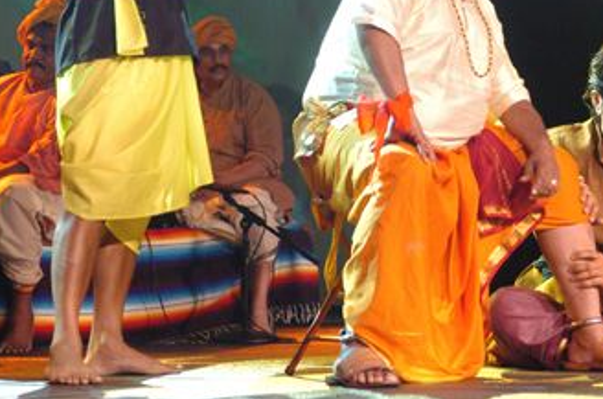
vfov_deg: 9.0
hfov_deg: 13.6
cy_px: 78
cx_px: 388
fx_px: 2522
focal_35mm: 151
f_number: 3.5
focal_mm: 55
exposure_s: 1/100
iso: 800
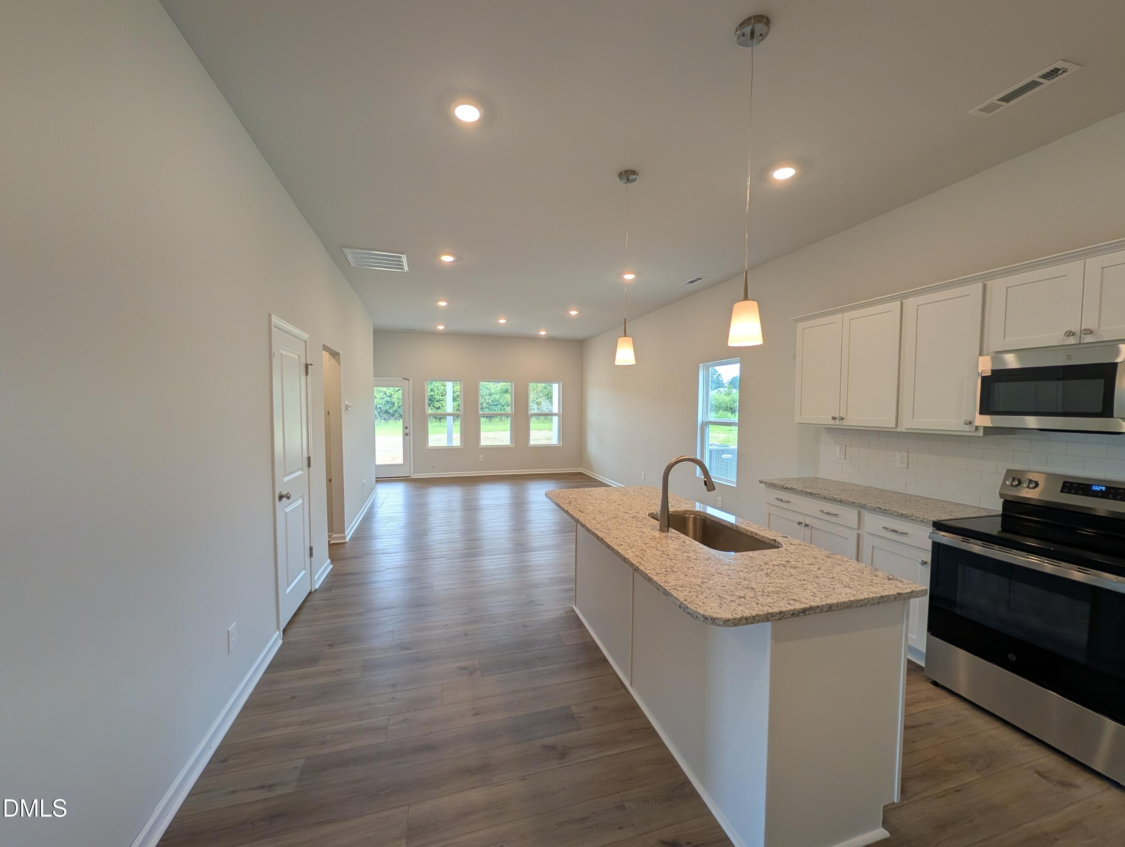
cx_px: 562
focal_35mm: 12
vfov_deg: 94.6
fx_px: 390
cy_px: 424
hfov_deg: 110.5
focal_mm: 2.02
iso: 80
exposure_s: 1/247
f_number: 1.7
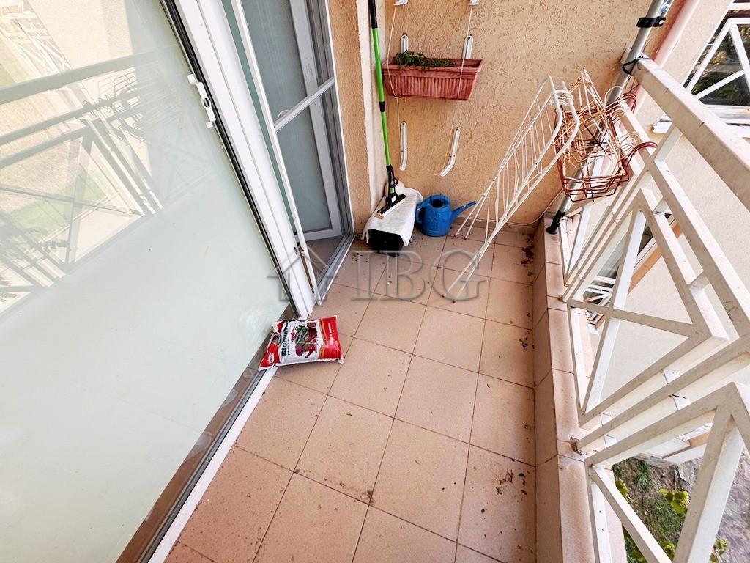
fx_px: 303
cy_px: 282
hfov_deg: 102.1
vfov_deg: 85.7
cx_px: 375
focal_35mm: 14
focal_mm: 2.22
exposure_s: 1/99
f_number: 2.2
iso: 40
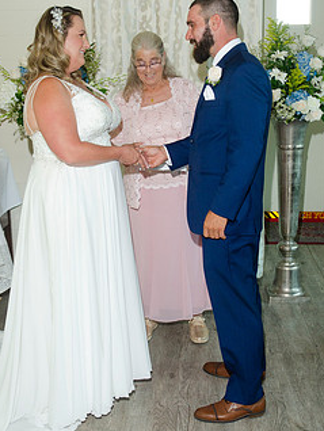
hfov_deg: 24.8
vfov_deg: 32.7
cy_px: 197
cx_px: 140
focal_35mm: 59
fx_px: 735
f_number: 5.6
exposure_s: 1/125
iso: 400
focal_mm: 29
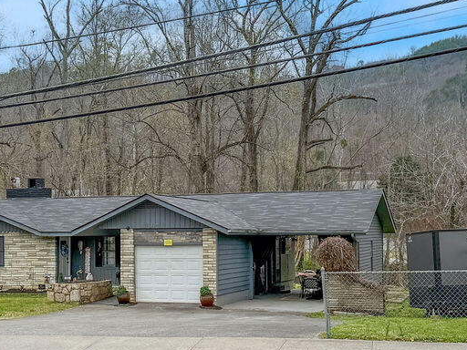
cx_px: 137
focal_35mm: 48
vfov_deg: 30.1
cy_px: 222
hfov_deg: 38.9
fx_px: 648
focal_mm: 6.76
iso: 80
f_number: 1.8
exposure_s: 1/1100
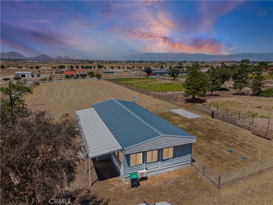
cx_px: 136
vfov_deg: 56.8
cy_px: 102
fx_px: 189
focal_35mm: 24
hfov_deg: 71.6
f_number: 1.8
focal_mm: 8.67
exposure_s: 1/120
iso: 140
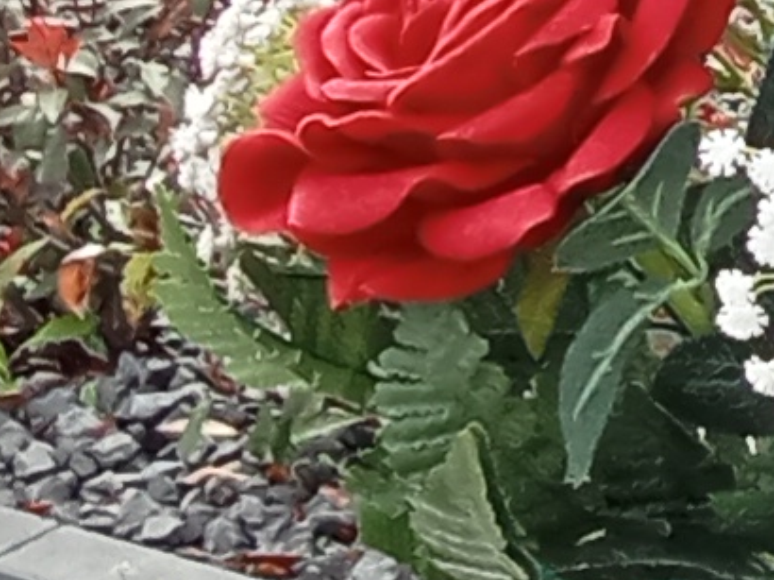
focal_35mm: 215
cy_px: -319
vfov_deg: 6.8
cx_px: 2362
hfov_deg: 7.9
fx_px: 4805
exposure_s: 1/710
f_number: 2
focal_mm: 2.79
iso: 100
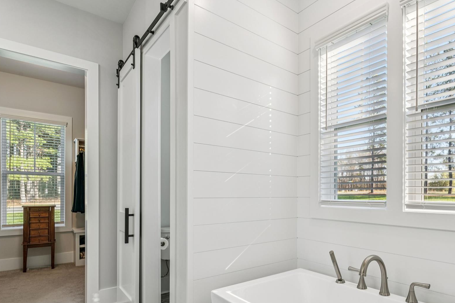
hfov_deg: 77.0
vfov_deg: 56.3
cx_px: 286
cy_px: 193
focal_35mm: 22
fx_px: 279
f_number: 10
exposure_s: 1/13
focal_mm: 16.8
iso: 100
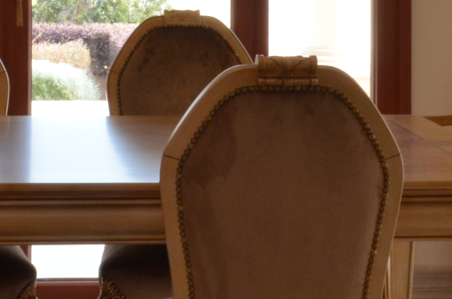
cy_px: -111
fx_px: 1353
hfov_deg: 18.9
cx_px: 133
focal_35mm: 108
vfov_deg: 12.2
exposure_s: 1/13
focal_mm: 20
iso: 640
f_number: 25
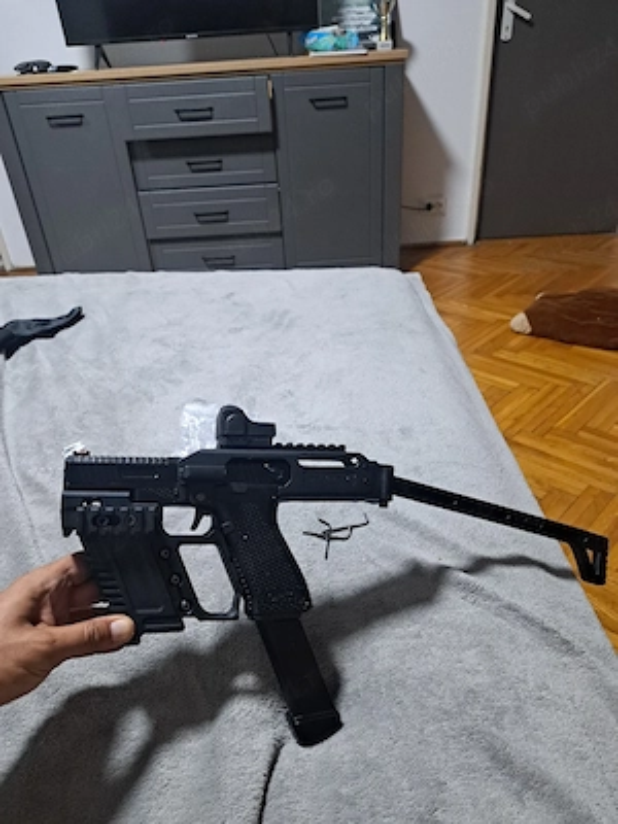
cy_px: 412
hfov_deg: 56.8
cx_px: 309
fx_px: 571
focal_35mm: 24
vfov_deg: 71.6
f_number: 1.8
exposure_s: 1/33
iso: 500
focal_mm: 5.23
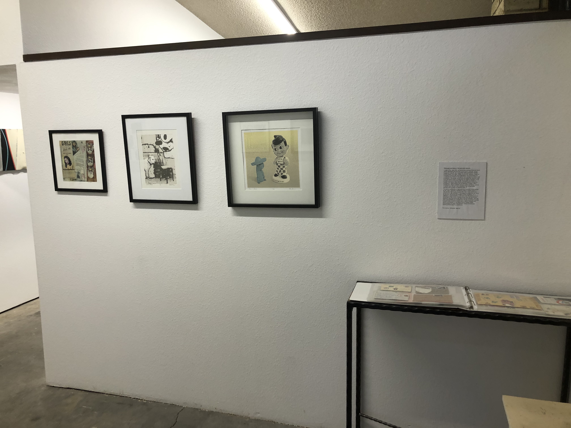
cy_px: 214
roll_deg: -0.6
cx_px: 286
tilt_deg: -10.0
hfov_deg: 63.4
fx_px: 462
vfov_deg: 49.7
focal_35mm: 28
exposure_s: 1/30
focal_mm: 3.99
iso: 25
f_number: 1.8
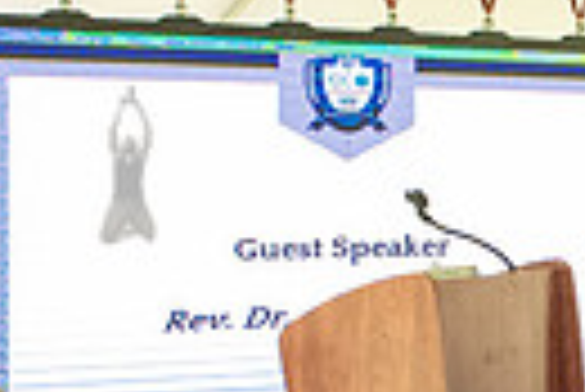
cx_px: 599
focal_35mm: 140
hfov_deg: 14.4
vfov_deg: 9.8
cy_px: 308
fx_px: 2278
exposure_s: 1/800
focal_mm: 24
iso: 2500
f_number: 4
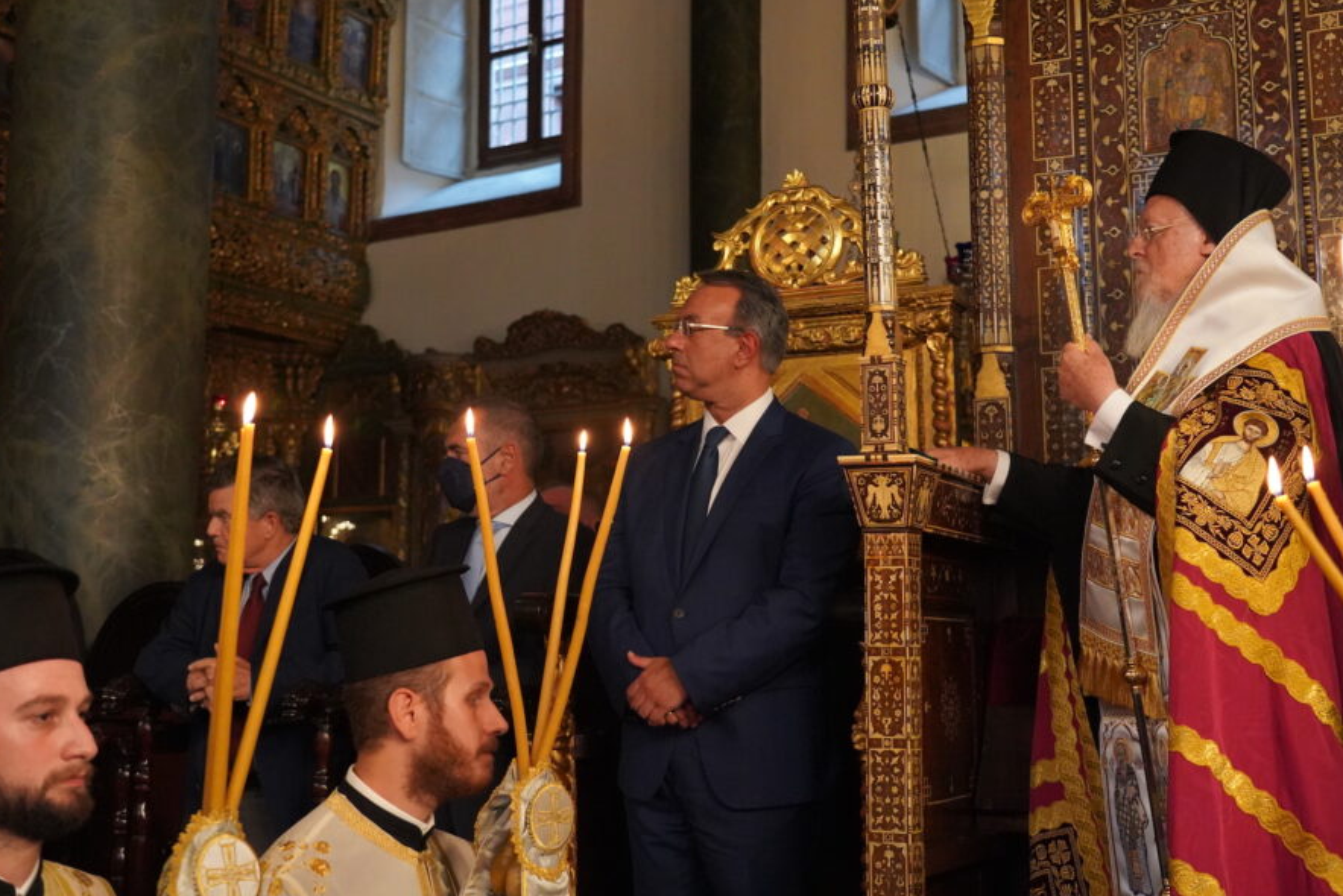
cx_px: 641
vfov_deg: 30.5
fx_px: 1642
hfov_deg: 44.5
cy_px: 382
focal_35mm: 44
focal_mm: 38
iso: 8000
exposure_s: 1/160
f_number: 4
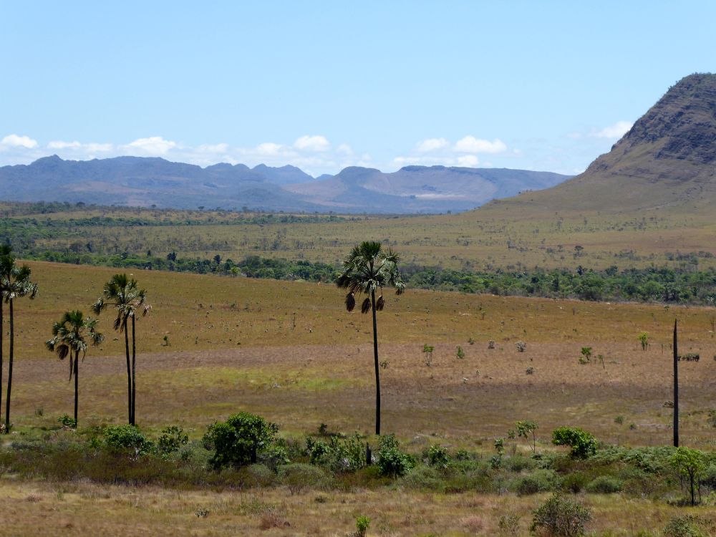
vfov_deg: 9.9
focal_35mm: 150
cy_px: 268
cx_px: 358
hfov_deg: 13.2
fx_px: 3103
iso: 80
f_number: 5.3
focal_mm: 24.2
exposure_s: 1/320
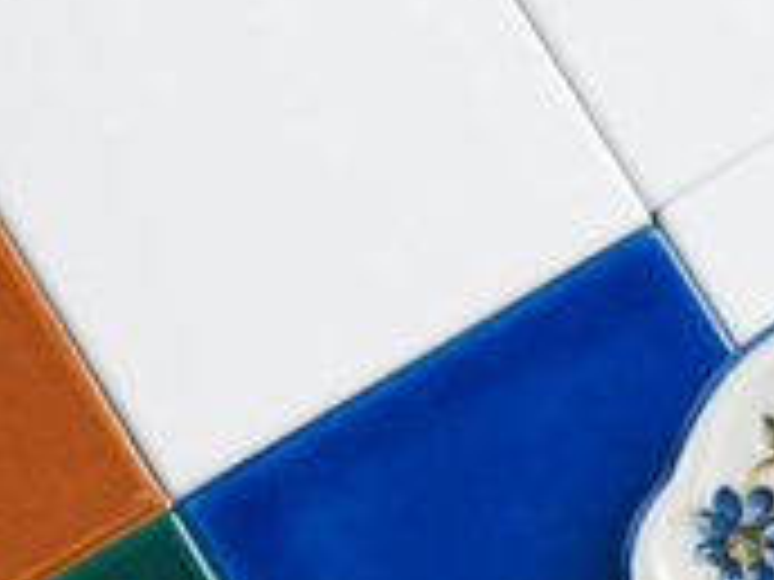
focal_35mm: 196
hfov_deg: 10.1
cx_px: 621
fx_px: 4382
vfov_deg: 7.1
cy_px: 1463
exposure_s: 1/50
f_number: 3.5
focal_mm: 50
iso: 100
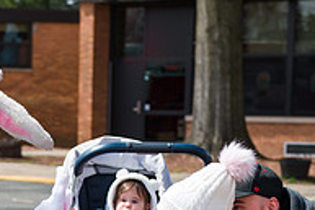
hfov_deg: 15.5
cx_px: 85
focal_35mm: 132
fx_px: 1156
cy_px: 260
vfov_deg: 10.2
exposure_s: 1/2500
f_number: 4
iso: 200
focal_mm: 44
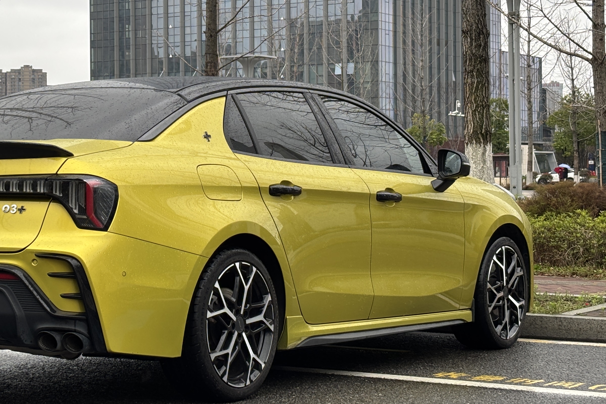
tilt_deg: +0.8
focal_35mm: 91
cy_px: 146
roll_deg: +0.2
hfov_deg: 22.2
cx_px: 174
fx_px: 1532
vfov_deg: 15.0
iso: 40
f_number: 1.6
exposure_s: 1/121
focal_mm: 5.96
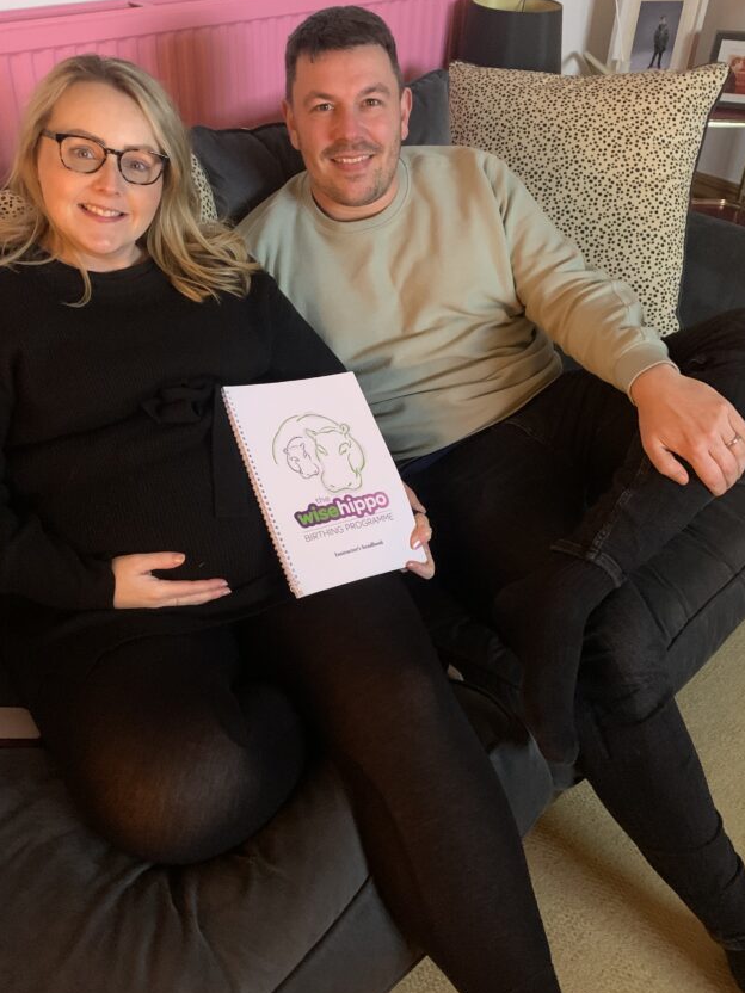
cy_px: 455
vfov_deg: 56.7
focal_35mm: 32
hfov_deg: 44.2
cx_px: 372
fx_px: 918
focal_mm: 4.25
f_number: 1.8
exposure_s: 1/20
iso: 640
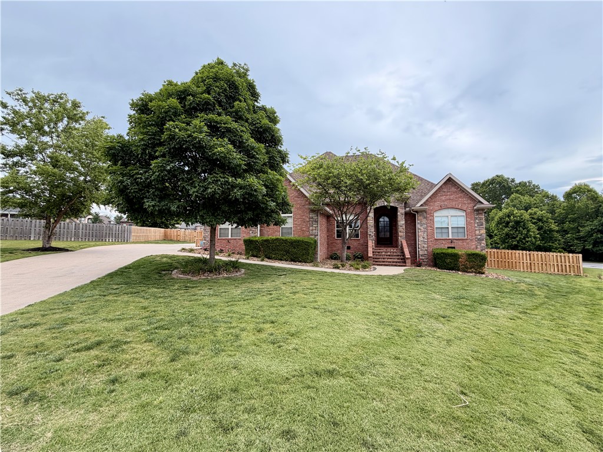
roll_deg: +0.1
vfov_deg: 85.7
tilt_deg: +4.0
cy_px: 226
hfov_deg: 102.1
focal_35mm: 14
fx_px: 244
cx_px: 302
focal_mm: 2.22
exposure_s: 1/455
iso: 64
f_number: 2.2
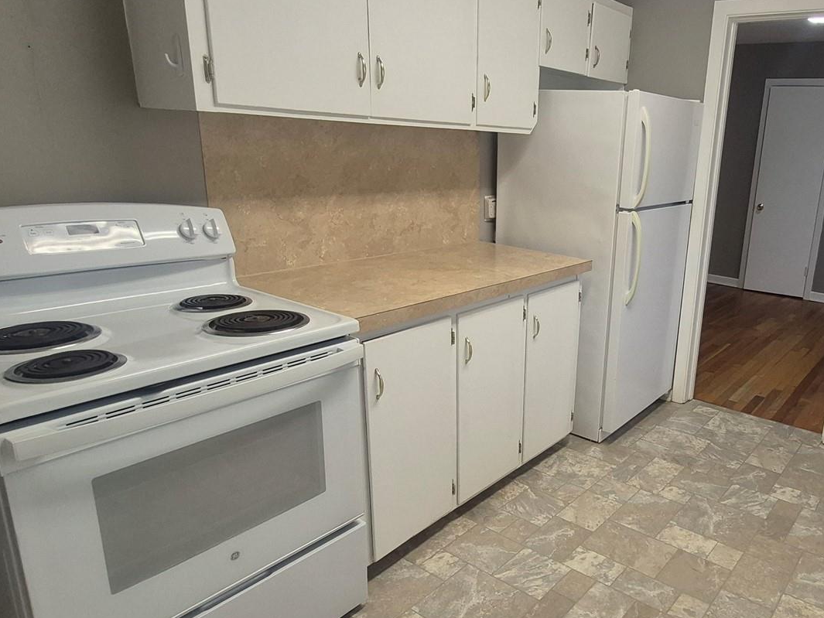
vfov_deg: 54.9
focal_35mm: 25
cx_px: 591
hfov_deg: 66.2
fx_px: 595
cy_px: 318
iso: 125
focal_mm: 1.74
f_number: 2.2
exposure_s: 1/60
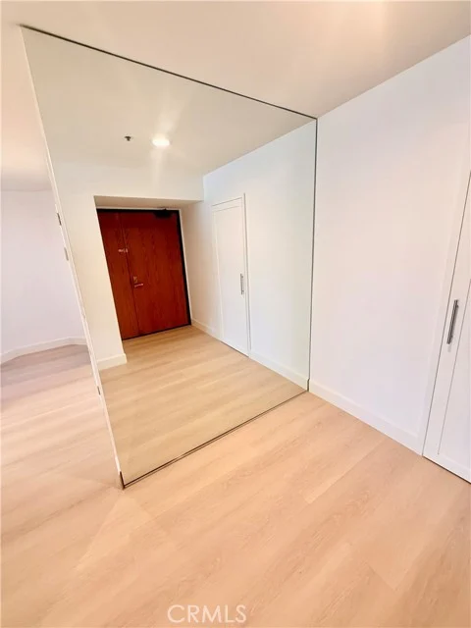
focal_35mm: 14
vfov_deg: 102.1
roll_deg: +3.0
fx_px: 254
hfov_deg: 85.7
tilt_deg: -15.0
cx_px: 236
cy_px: 314
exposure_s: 1/60
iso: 320
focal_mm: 2.22
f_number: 2.2
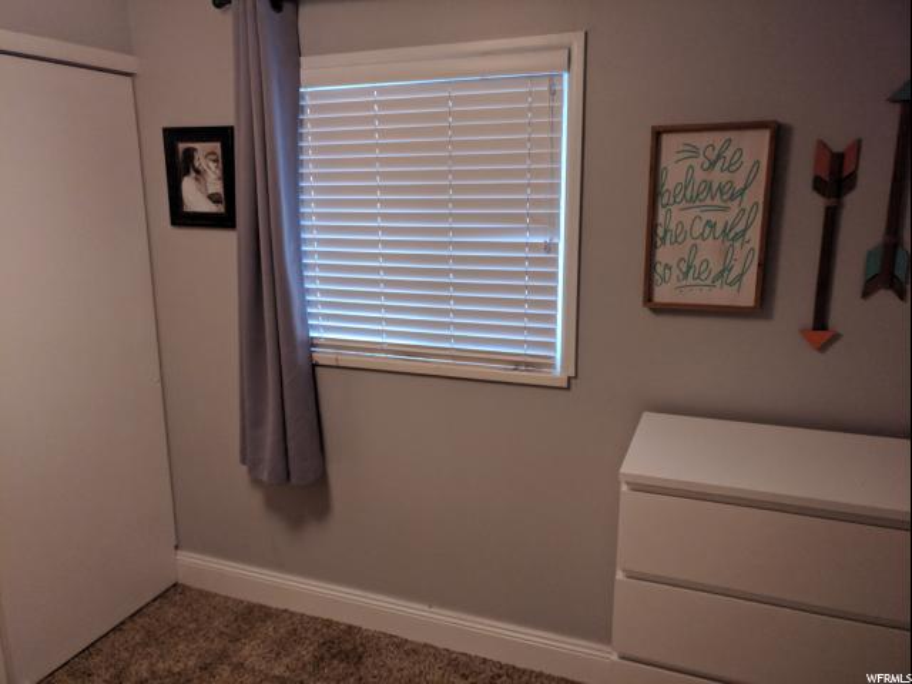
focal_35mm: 28
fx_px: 738
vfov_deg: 49.7
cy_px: 342
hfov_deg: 63.4
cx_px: 456
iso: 673
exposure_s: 1/60
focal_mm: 4.26
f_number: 2
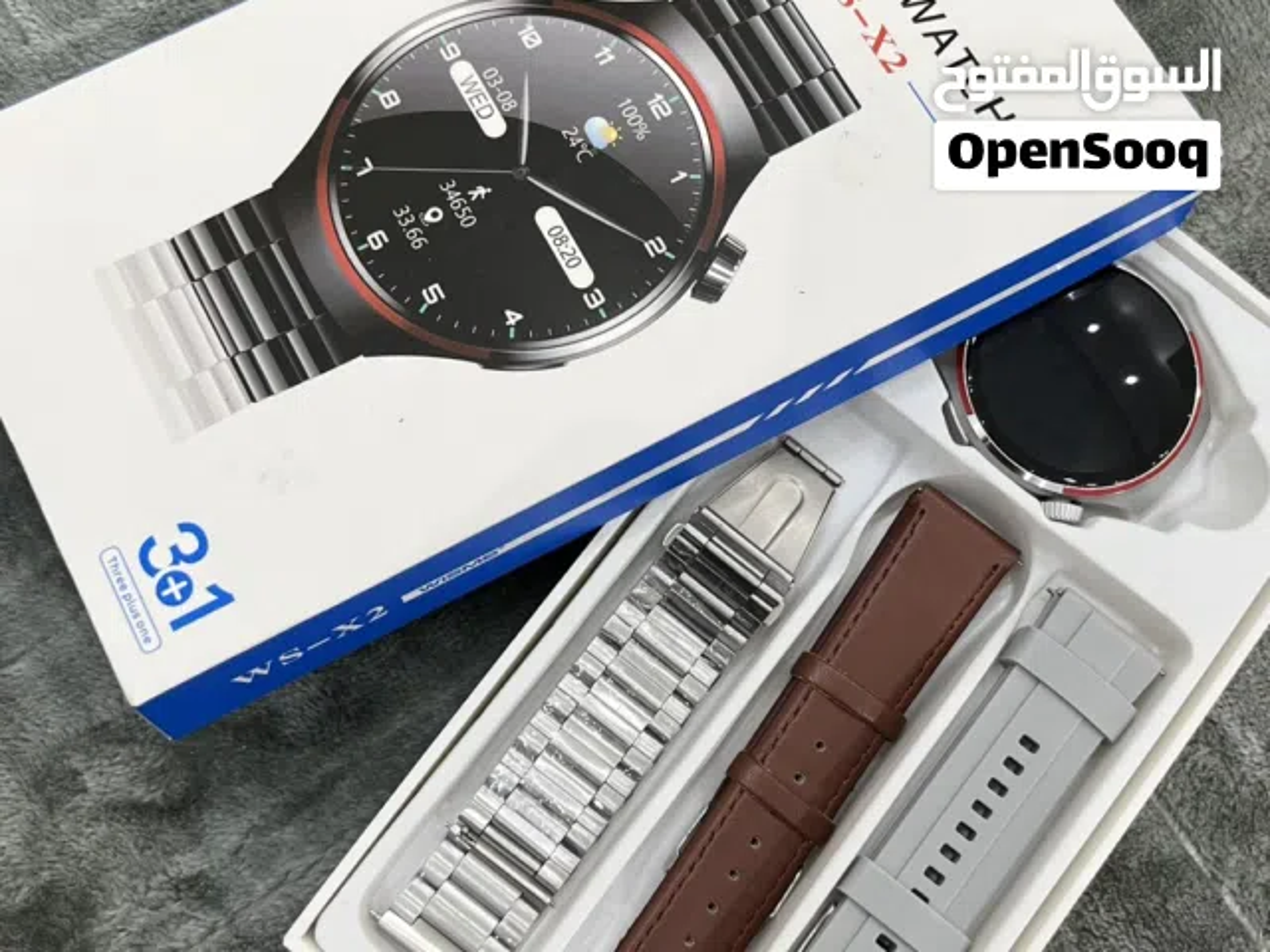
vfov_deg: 53.1
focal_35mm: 26
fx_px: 954
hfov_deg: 67.3
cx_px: 635
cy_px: 476
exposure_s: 1/100
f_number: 1.6
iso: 100
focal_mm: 5.1
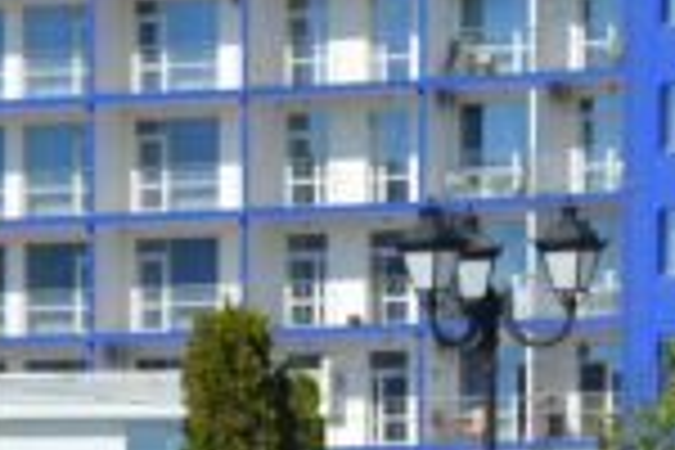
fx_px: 8418
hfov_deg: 4.6
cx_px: -50
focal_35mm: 449
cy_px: 824
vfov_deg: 3.0
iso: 100
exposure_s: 1/320
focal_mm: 56
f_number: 9
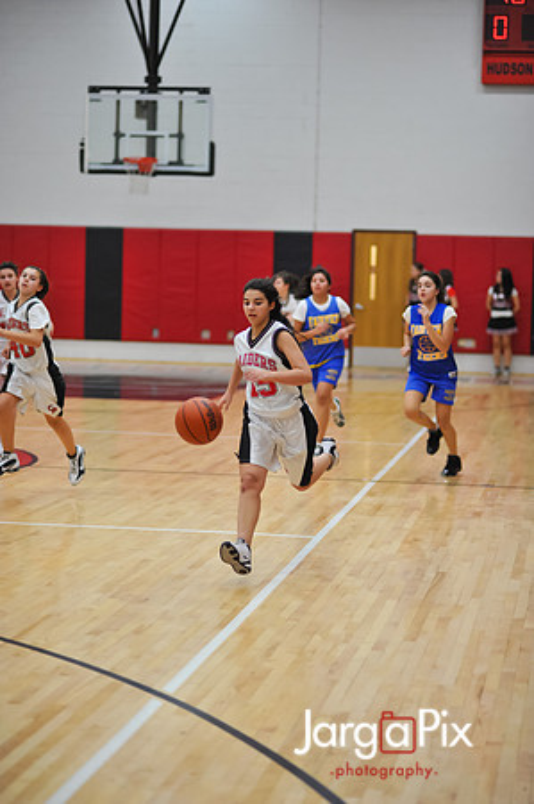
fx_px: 1895
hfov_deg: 16.0
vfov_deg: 23.9
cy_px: 402
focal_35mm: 85
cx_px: 267
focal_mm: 85
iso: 900
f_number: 2
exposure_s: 1/500
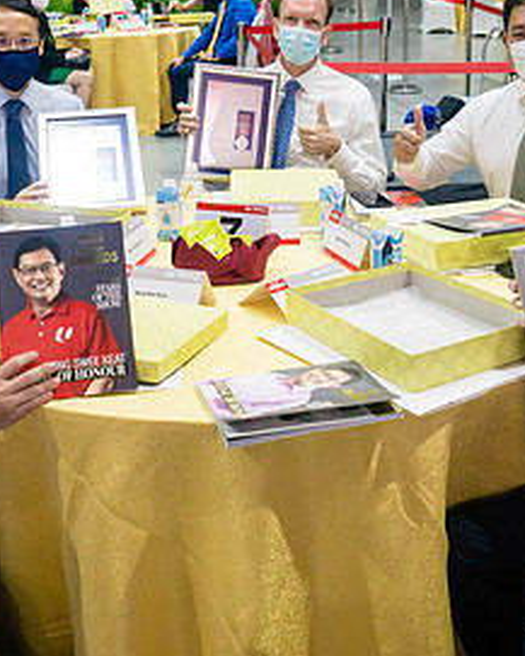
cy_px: 180
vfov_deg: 35.3
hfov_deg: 29.2
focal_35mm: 52
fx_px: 1009
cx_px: 251
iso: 2500
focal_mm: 12
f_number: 2.8
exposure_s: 1/100
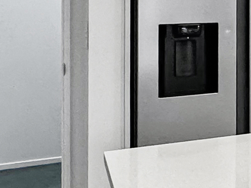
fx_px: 638
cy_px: -16
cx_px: 522
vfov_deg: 16.3
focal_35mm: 88
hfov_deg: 16.3
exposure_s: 1/100
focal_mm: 2.22
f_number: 2.2
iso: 125
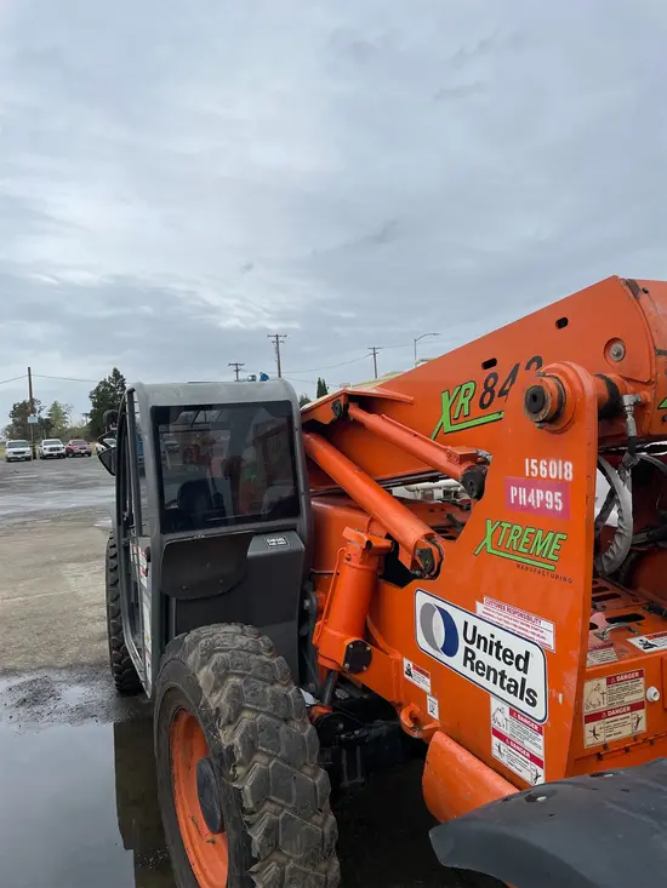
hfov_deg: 53.1
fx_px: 668
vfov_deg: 67.3
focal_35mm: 26
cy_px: 444
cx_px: 334
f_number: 1.6
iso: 32
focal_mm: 4.2
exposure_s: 1/3205
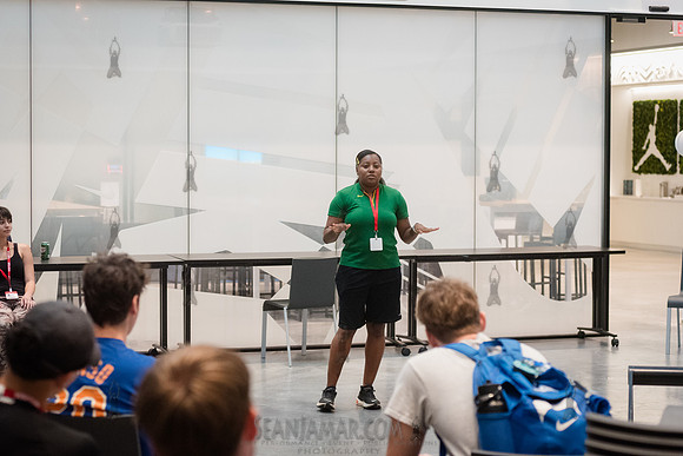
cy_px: 228
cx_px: 342
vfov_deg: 16.8
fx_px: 1545
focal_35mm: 81
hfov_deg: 24.9
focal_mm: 80
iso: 6400
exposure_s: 1/320
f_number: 3.5
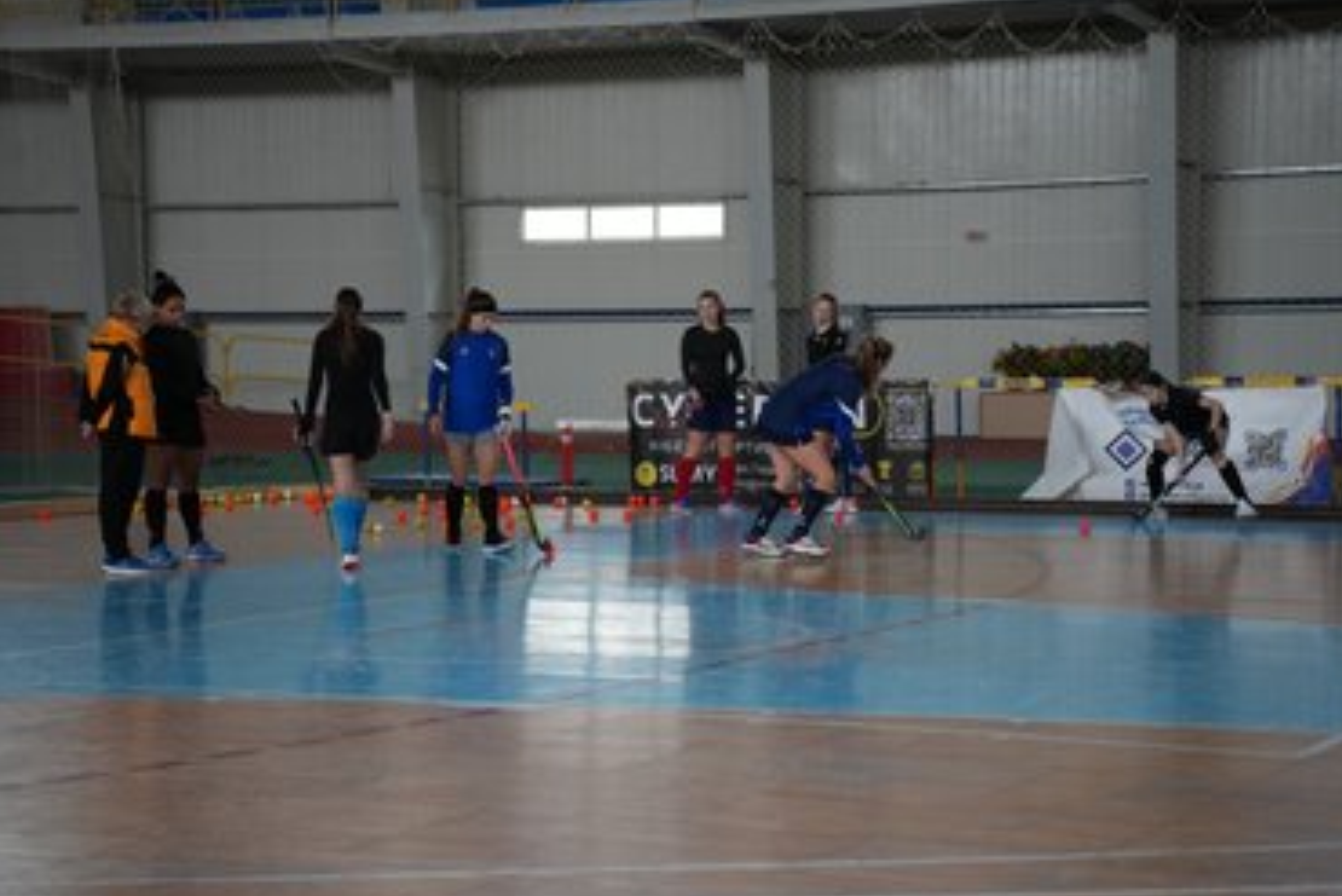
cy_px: 473
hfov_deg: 25.0
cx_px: 660
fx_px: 3021
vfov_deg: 16.9
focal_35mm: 81
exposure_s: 1/200
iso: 4000
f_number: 2.8
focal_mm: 75
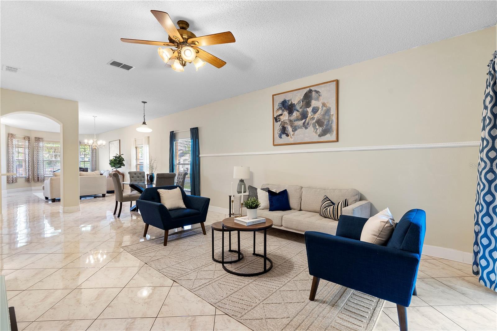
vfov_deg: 73.7
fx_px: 221
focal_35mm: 16
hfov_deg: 96.7
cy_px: 166
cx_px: 248
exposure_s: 1/2.5
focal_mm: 16
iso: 800
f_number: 8
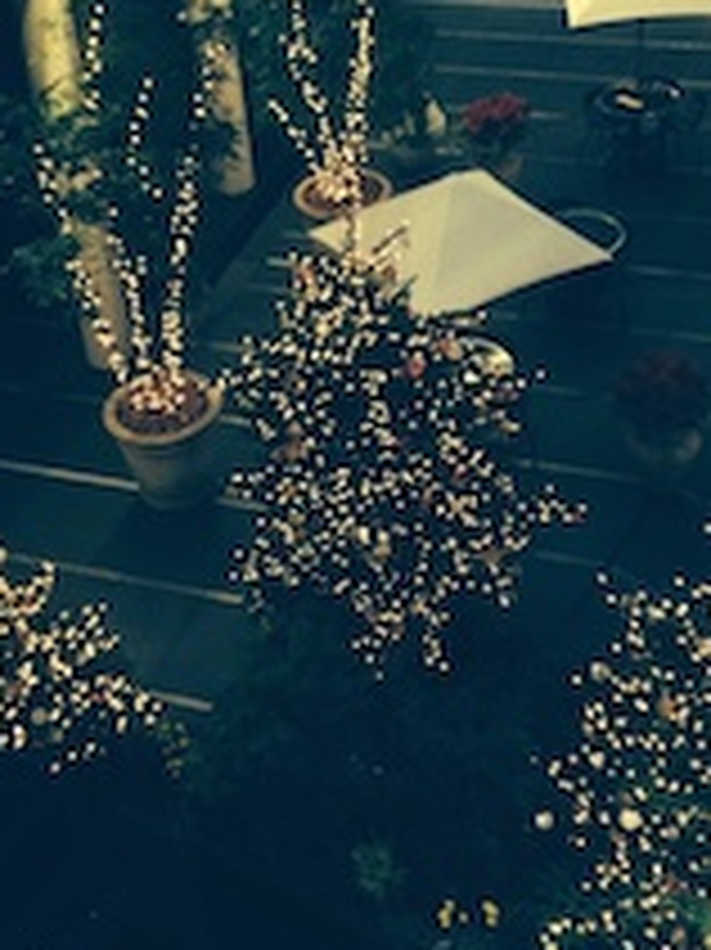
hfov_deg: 25.6
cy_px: 315
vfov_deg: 33.5
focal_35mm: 57
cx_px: 297
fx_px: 1563
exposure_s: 1/20
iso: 320
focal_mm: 4.12
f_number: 2.2
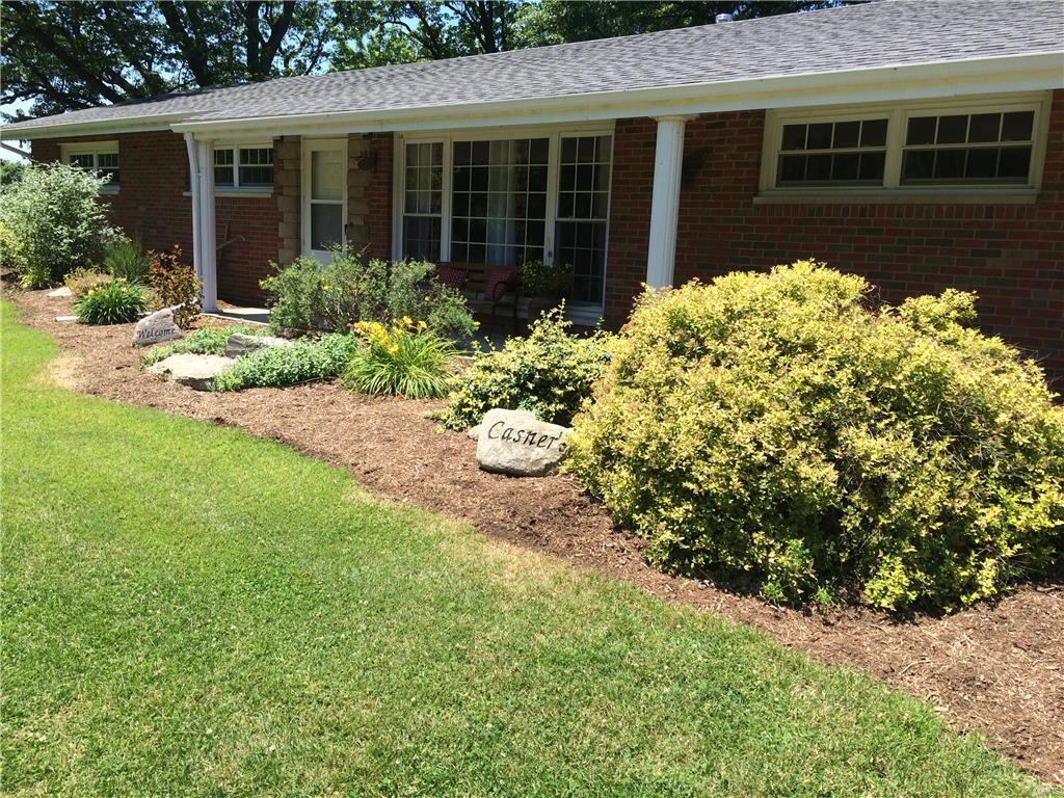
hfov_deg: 61.7
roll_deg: -2.5
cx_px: 532
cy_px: 399
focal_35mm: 29
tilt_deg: -8.3
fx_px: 891
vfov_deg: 48.2
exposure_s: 1/1053
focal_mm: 4.15
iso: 32
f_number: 2.2
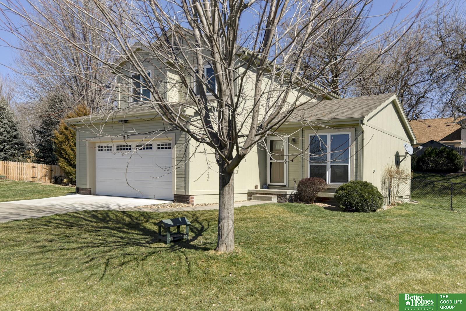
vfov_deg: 53.2
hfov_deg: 73.7
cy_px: 156
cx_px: 233
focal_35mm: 24
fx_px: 311
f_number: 8
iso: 400
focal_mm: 24
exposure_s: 1/1250
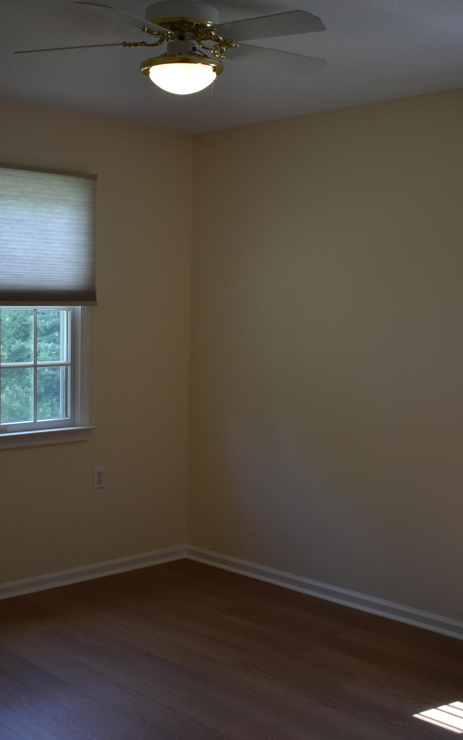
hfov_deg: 28.0
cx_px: 211
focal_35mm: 46
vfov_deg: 43.5
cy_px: 370
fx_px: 929
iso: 450
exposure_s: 1/250
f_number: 3.5
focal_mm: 20
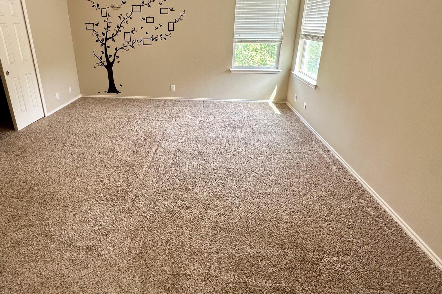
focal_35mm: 19
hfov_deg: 85.8
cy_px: 96
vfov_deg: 62.8
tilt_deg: -19.0
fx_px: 233
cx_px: 176
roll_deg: +0.5
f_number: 2.2
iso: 100
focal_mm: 2.22
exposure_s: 1/99
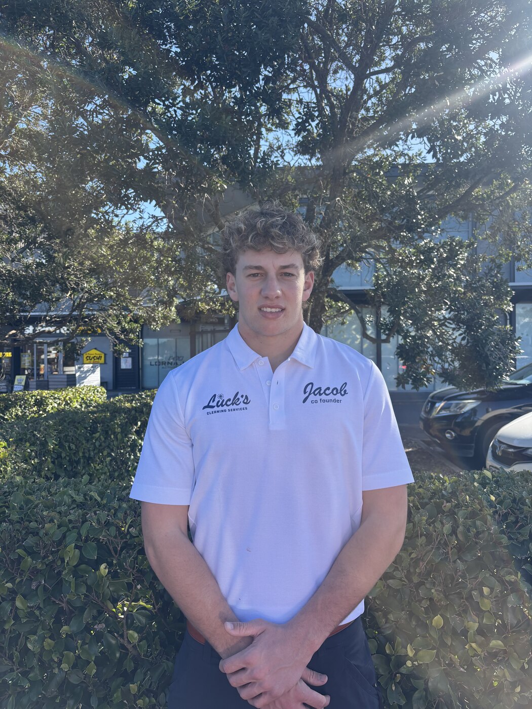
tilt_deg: -1.1
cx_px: 266
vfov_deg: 67.3
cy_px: 354
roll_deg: -1.0
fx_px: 533
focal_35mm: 26
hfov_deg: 53.1
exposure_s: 1/1092
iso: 50
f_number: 1.6
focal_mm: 5.96
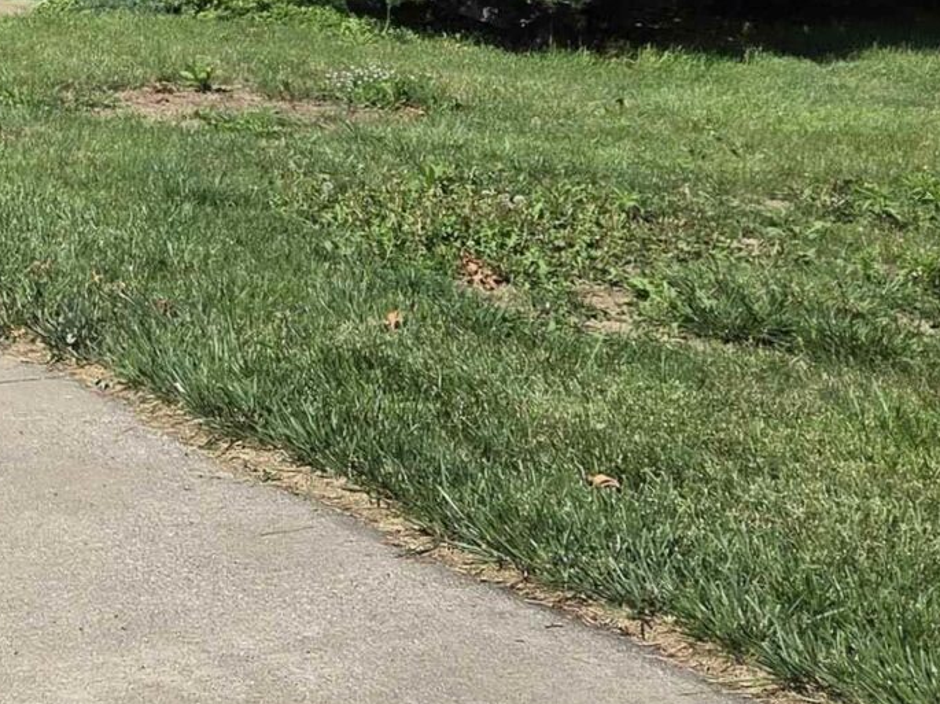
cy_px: -158
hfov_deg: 20.4
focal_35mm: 86
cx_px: -349
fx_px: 2334
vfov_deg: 16.4
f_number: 1.8
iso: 80
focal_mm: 5.4
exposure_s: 1/6839
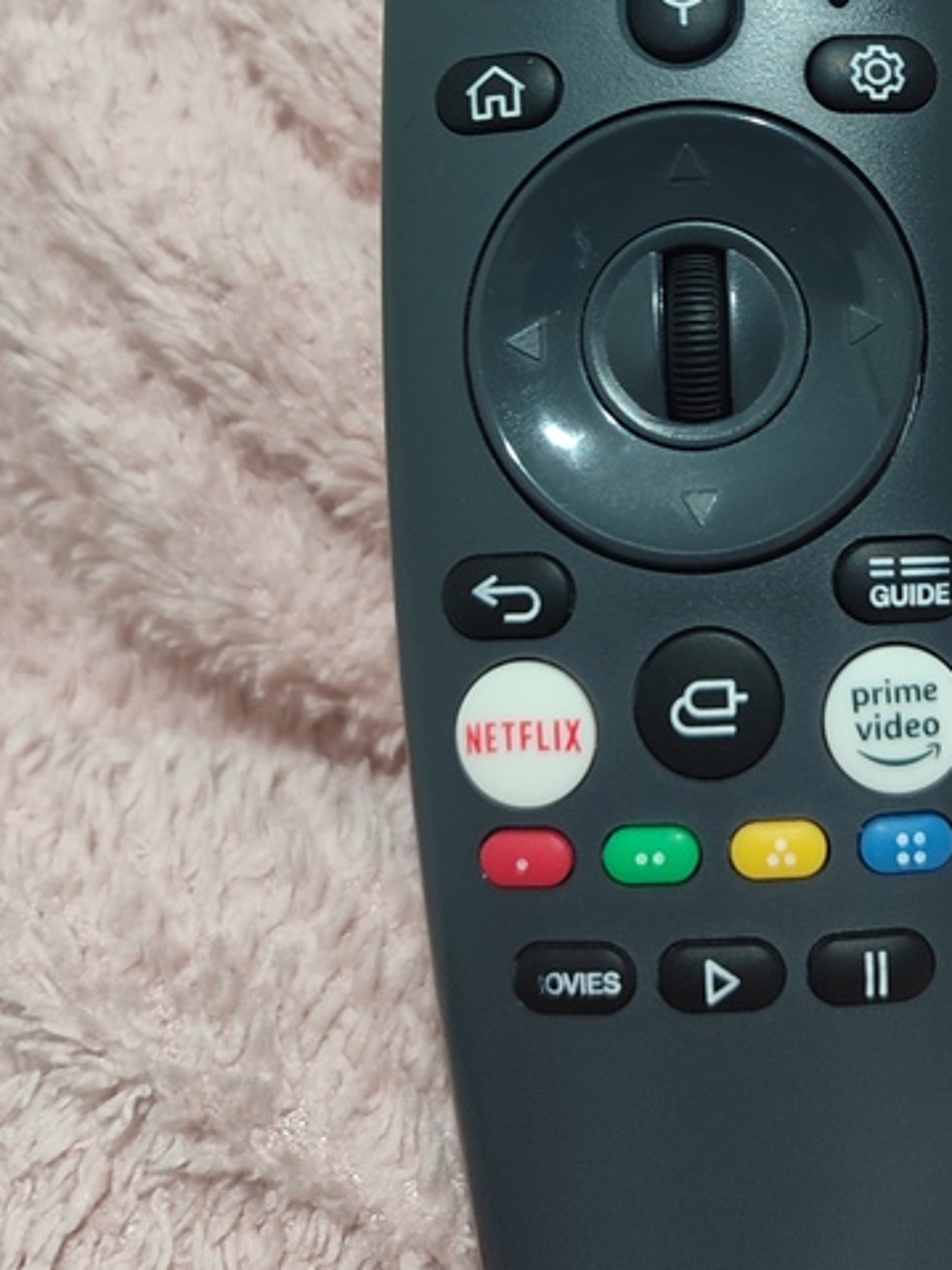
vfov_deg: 37.3
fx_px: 1761
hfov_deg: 29.6
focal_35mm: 48
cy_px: 151
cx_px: 750
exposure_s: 1/33
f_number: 1.89
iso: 875
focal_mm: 5.95
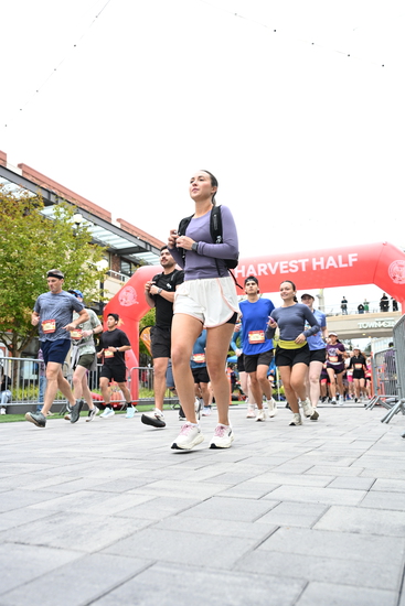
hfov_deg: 42.3
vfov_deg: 60.3
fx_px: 523
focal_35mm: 31
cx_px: 202
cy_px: 303
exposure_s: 1/640
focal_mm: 31
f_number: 4
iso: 2000
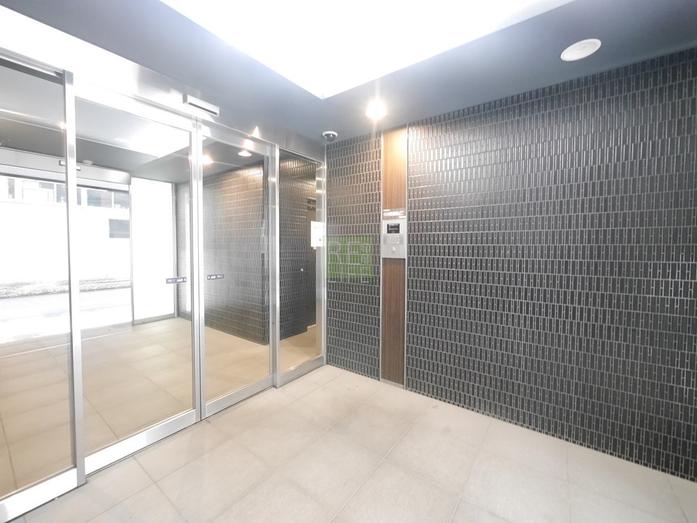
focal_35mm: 14
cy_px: 262
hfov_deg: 102.1
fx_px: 282
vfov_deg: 85.7
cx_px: 348
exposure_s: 1/25
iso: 3200
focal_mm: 7
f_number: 4
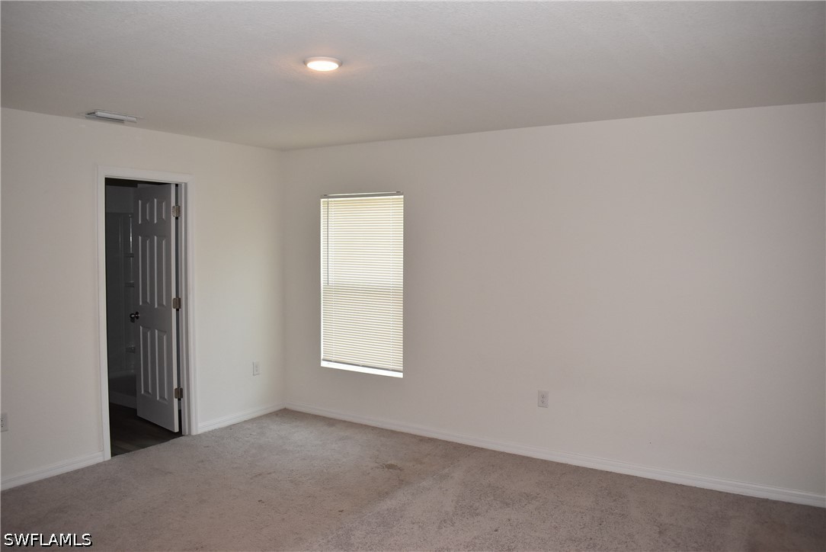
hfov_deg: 67.4
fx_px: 620
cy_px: 276
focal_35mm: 27
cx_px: 413
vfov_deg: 48.0
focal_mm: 18
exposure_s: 1/200
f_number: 5
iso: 800
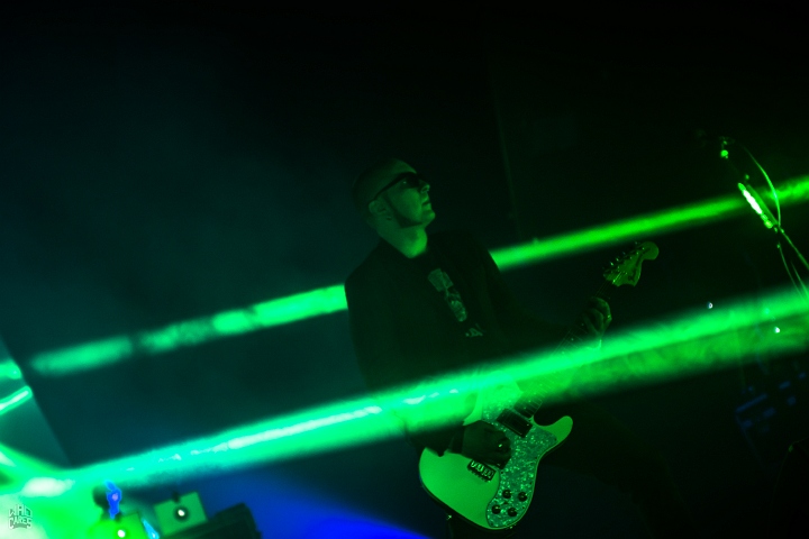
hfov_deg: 37.9
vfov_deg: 25.8
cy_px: 270
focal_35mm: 52
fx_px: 1180
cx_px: 404
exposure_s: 1/100
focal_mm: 35
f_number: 1.4
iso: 200
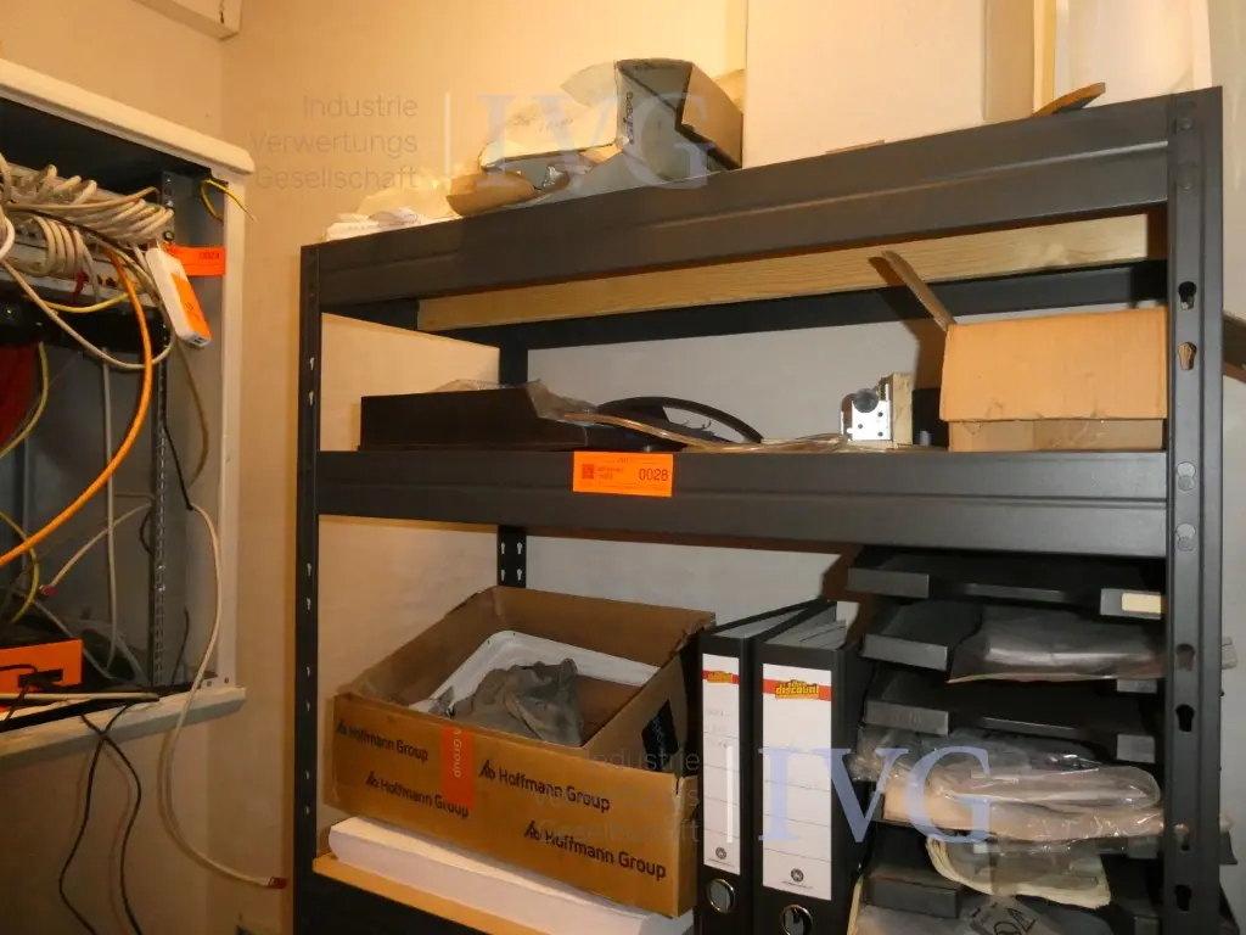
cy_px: 468
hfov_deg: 71.6
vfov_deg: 56.8
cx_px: 623
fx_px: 864
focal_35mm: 24
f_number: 3.3
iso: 800
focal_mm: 4.3
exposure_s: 1/125
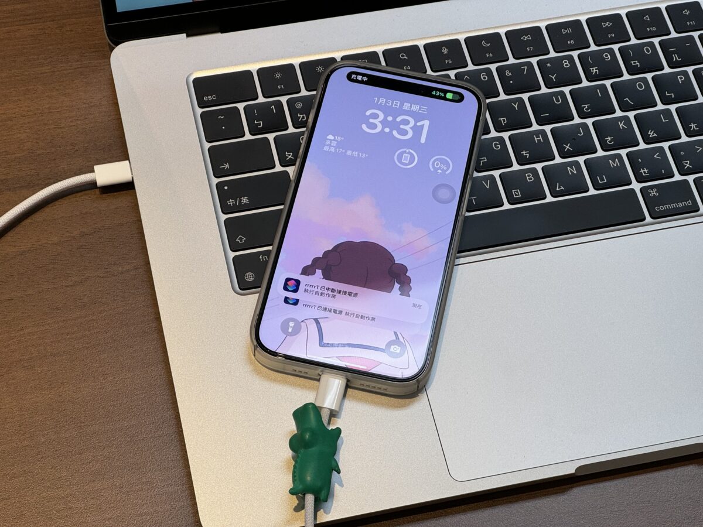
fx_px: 1564
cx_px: 352
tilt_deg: -58.8
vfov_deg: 19.1
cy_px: 264
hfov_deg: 25.3
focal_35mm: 77
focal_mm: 9
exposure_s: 1/120
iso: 80
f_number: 2.8
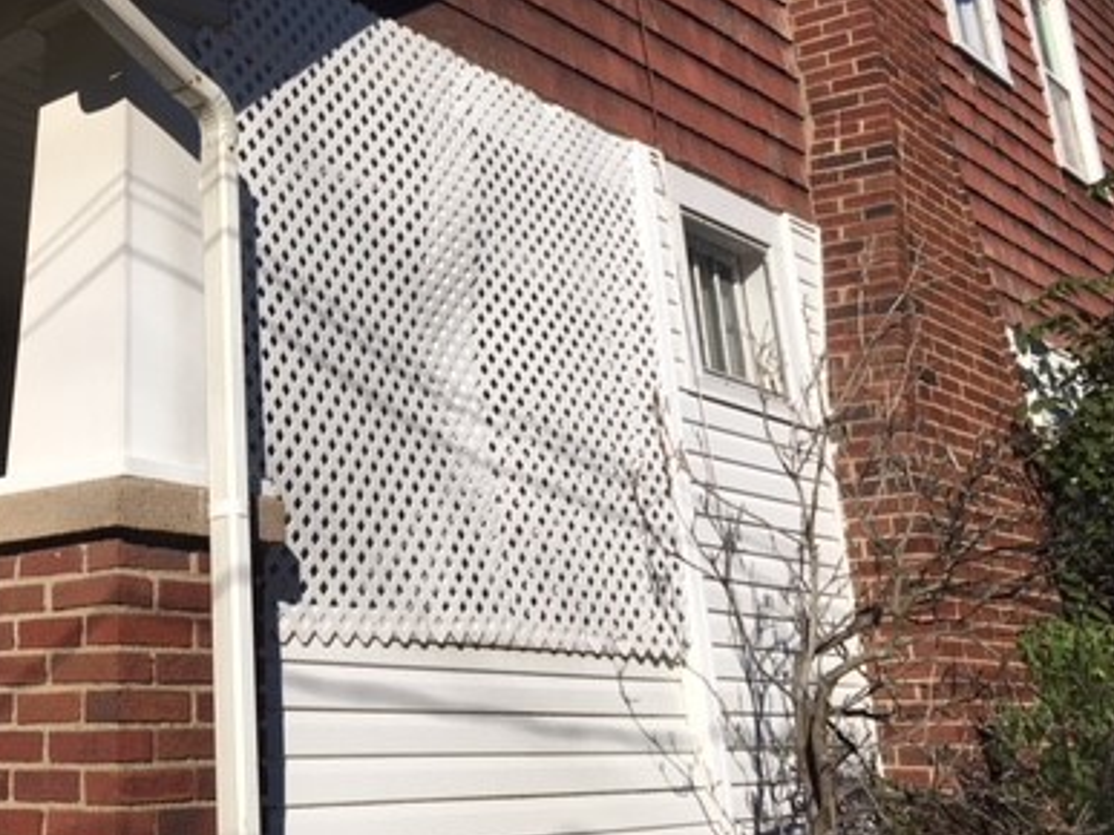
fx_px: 1544
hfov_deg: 38.0
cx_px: 201
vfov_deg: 29.6
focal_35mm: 48
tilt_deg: +21.5
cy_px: 179
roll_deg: +1.8
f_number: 2.2
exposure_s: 1/2959
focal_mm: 4.15
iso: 25
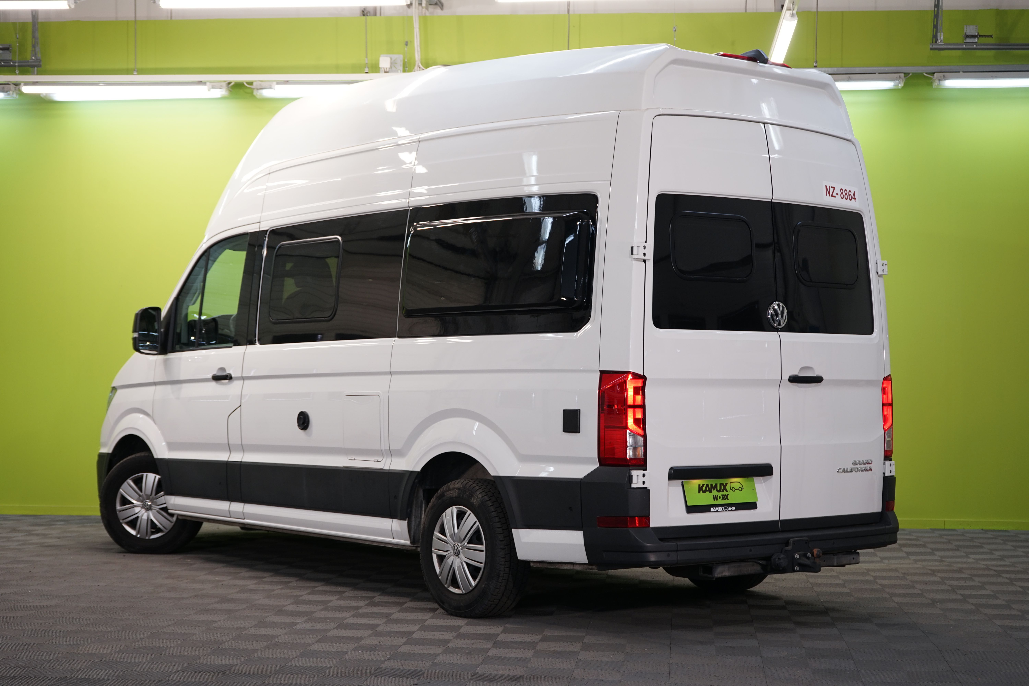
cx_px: 514
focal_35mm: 58
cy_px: 343
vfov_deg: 23.4
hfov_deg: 34.5
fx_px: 1658
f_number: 6.3
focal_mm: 58
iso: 320
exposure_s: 1/25
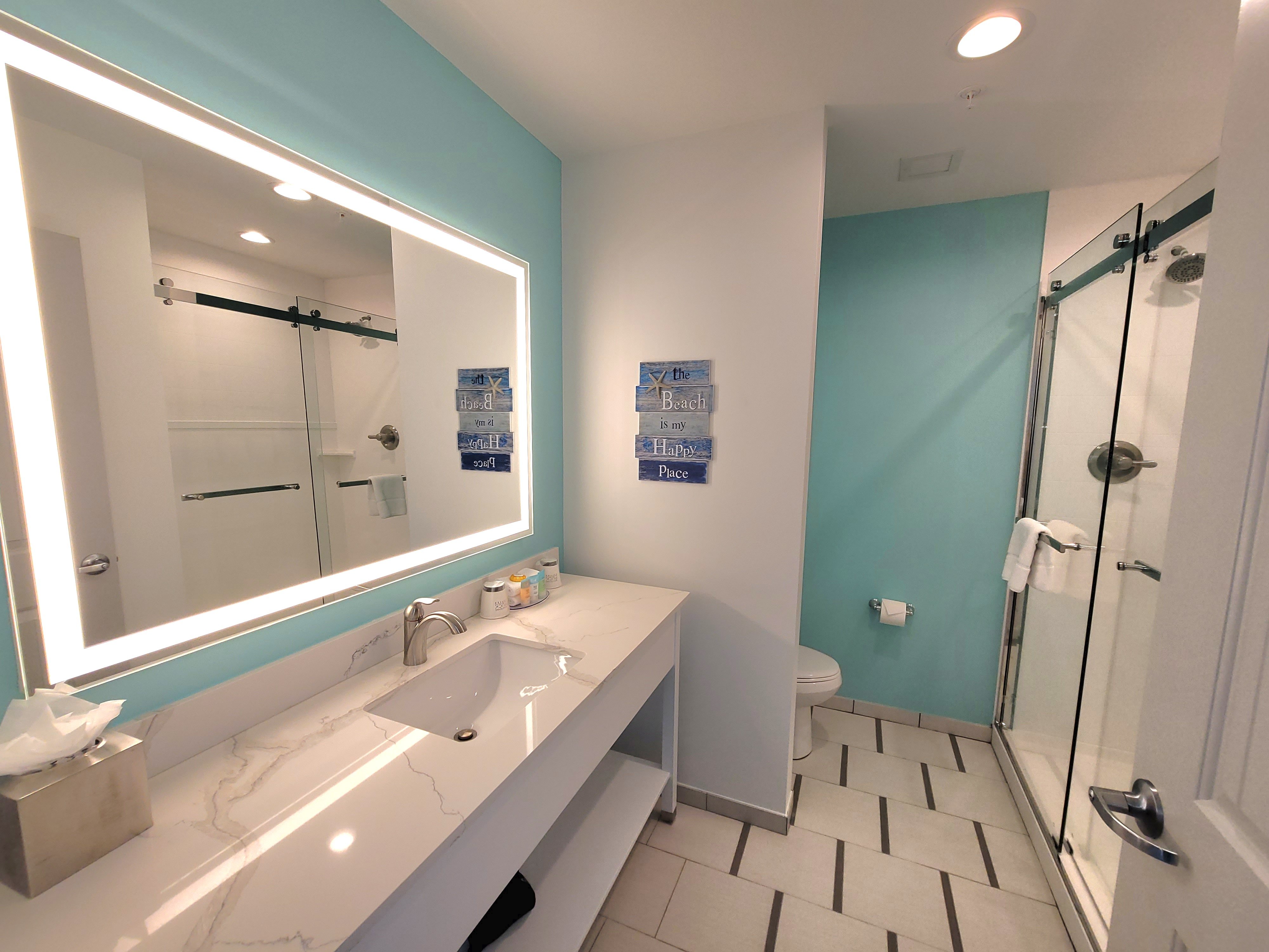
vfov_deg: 89.9
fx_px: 477
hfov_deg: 106.2
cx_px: 634
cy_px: 476
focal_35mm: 13
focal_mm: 2.2
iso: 64
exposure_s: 1/120
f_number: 2.2
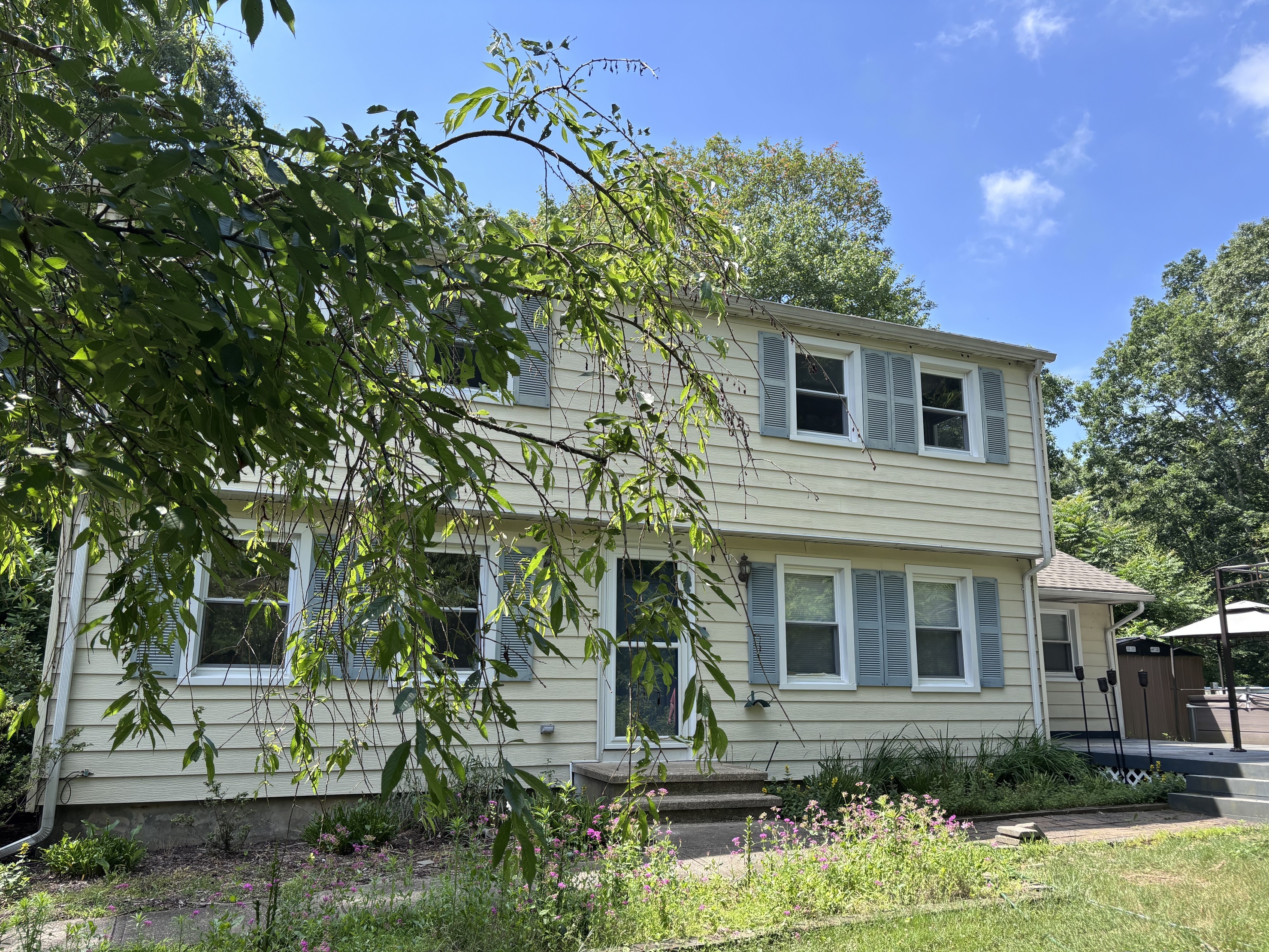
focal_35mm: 27
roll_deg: -0.4
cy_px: 492
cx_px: 655
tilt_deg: +12.1
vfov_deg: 51.4
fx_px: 990
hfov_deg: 65.3
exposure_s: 1/1328
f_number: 1.6
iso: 50
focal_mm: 5.96
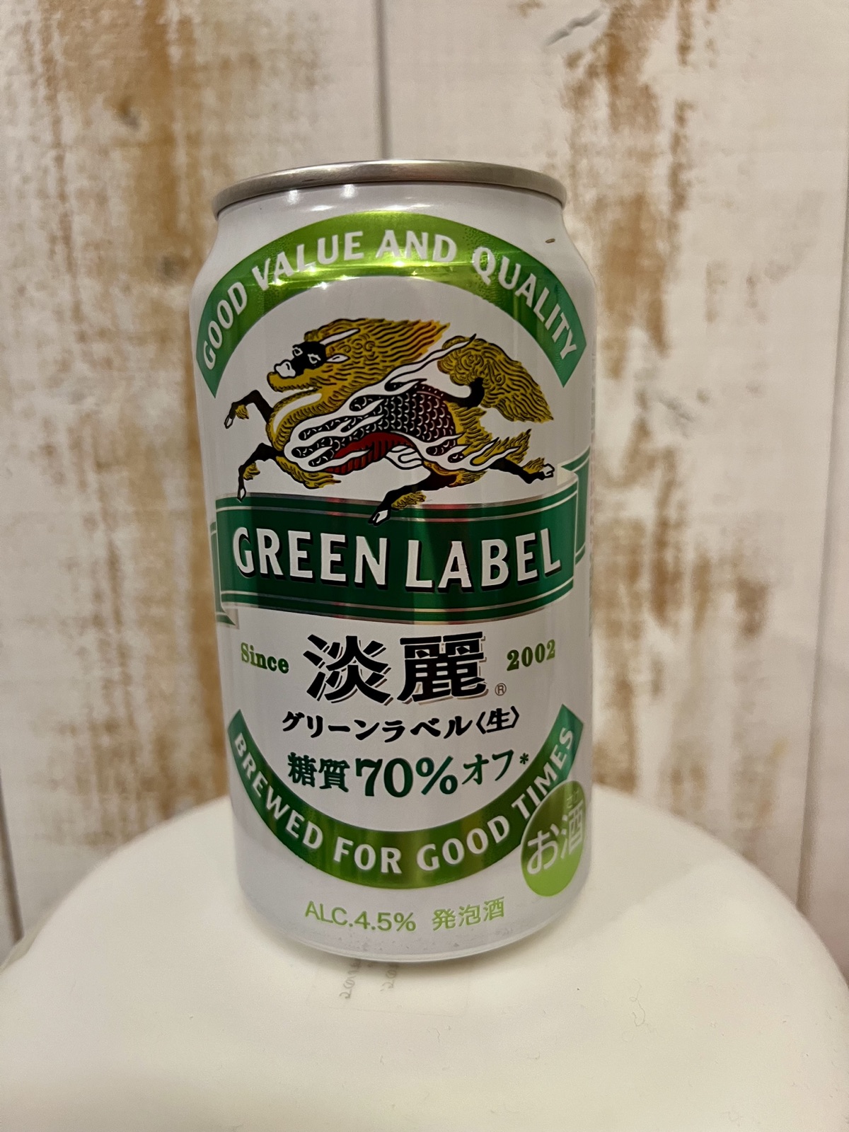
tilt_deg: -9.3
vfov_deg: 67.3
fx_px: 850
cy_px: 566
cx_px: 424
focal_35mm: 26
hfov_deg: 53.1
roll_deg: +4.2
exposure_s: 1/50
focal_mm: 5.7
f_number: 1.5
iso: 250
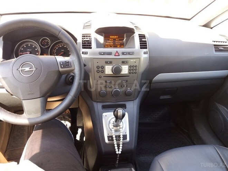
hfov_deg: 63.4
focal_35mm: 28
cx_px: 114
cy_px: 86
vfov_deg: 49.7
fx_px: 184
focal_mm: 3.7
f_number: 1.9
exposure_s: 1/33
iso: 80
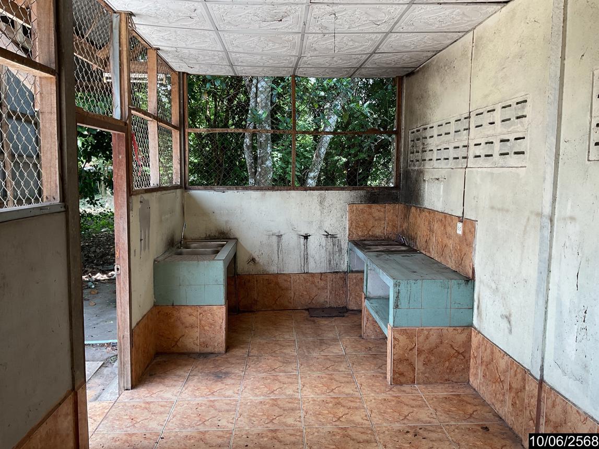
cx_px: 300
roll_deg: -0.3
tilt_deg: -5.1
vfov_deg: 48.2
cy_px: 224
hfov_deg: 61.7
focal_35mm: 29
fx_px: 502
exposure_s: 1/120
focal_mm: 3
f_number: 1.8
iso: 25
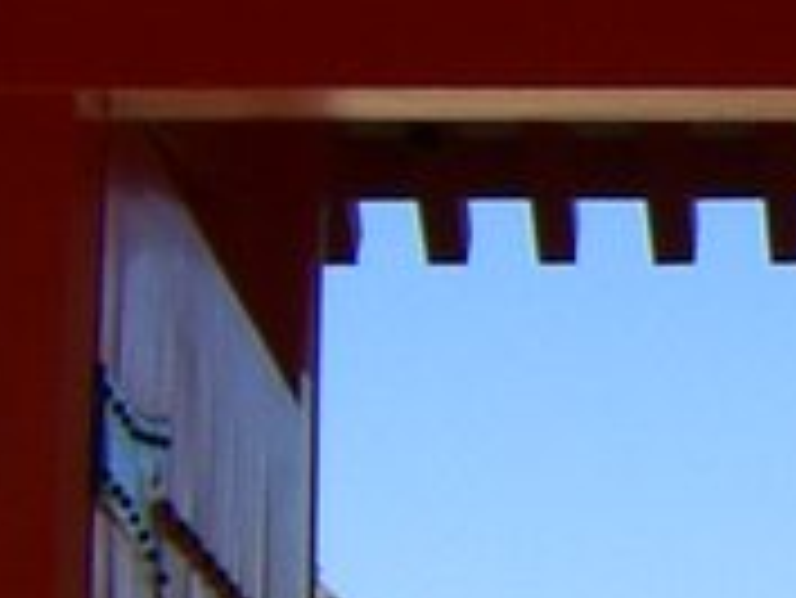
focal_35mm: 220
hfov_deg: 8.4
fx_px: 5062
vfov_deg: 6.7
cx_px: 1799
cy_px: 706
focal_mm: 6.2
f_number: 4.3
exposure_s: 1/500
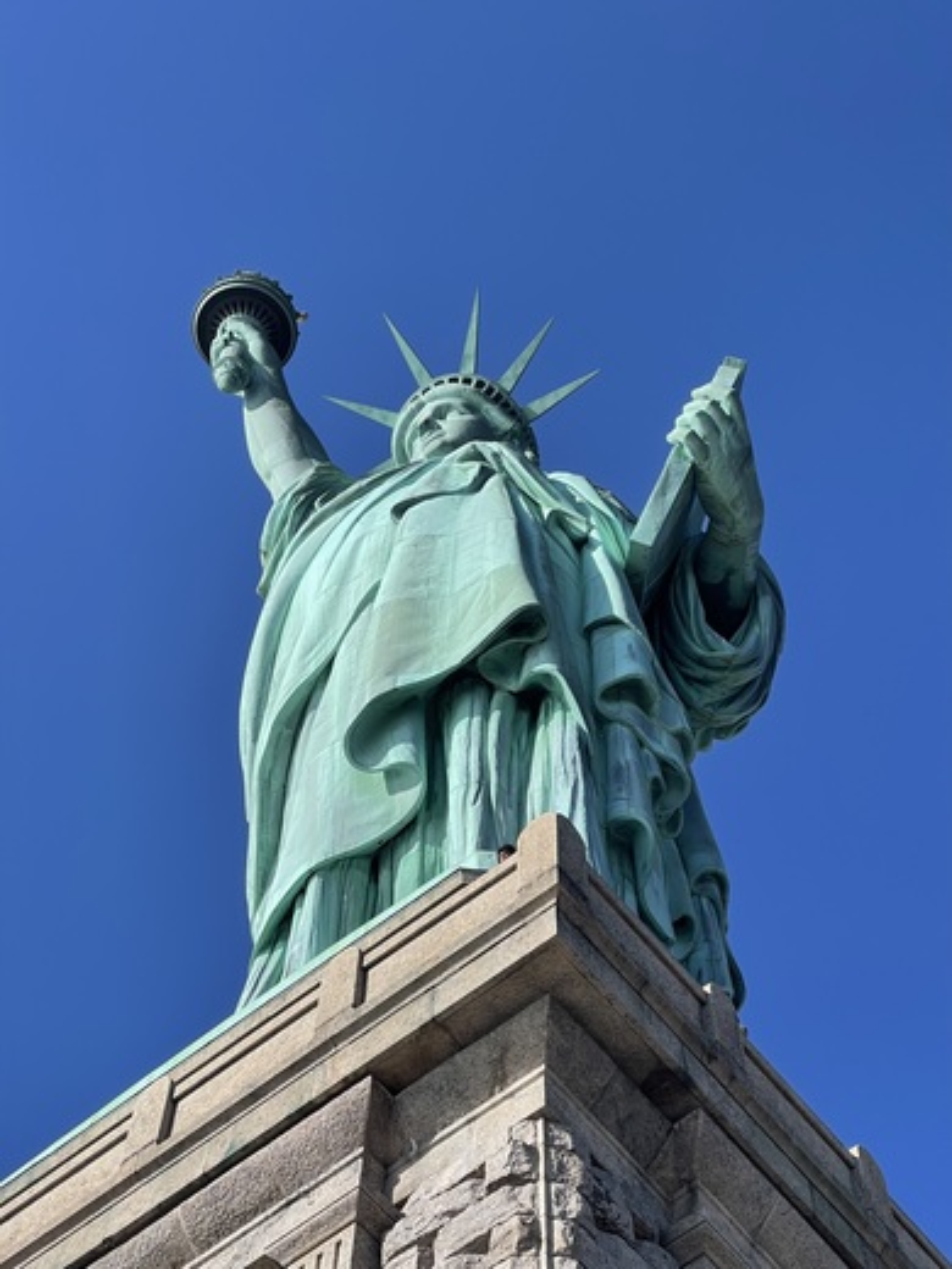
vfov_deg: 30.3
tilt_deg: +64.1
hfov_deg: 22.9
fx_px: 2347
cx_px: 476
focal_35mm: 64
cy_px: 634
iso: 20
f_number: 2.2
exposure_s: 1/1054
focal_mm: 7.5
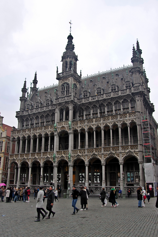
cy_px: 118
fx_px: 441
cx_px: 79
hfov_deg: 20.3
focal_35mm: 67
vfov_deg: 30.1
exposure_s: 1/125
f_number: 3.2
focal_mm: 45
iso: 250
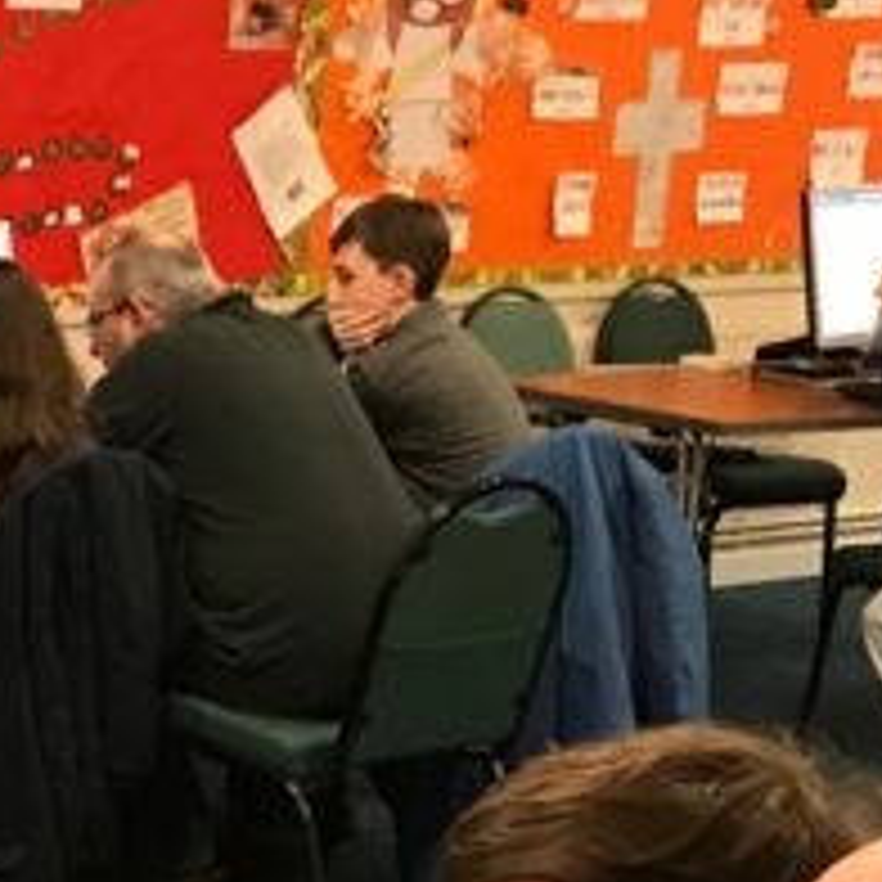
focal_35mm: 101
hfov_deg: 16.3
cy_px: 1094
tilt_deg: -20.5
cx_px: -248
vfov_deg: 16.4
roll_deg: -1.9
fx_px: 2912
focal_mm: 3.99
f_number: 1.8
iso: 100
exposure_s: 1/14
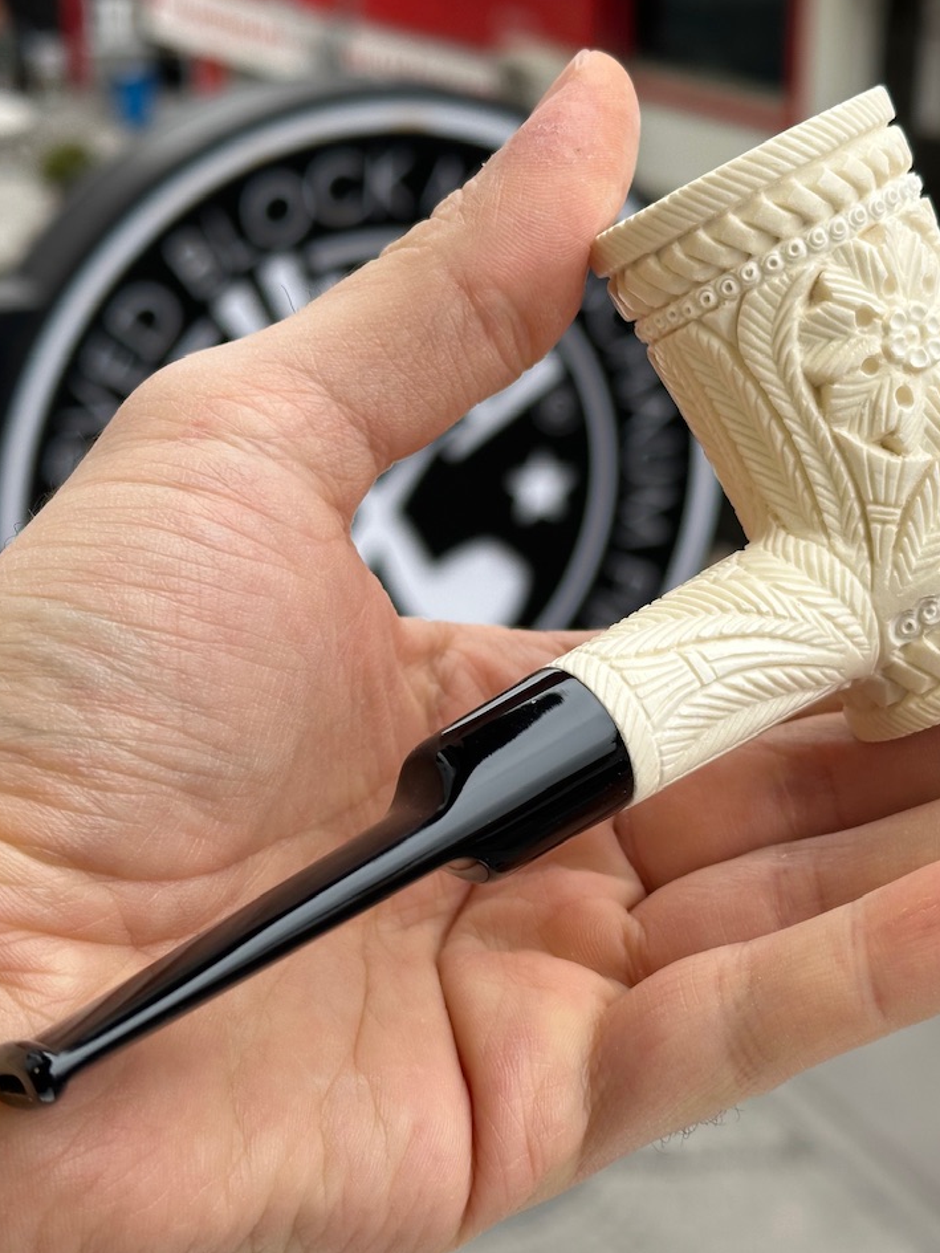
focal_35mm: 65
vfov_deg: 29.8
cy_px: 622
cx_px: 518
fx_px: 2353
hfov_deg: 22.6
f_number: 1.78
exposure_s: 1/327
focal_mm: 6.86
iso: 64
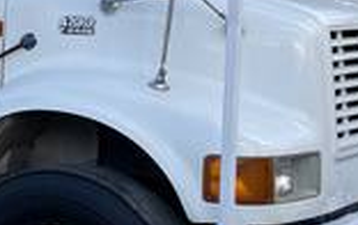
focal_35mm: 113
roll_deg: -1.8
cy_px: 11
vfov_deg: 11.5
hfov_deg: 17.2
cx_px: -124
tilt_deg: -2.8
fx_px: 1104
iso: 32
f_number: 1.6
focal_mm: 5.1
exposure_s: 1/509
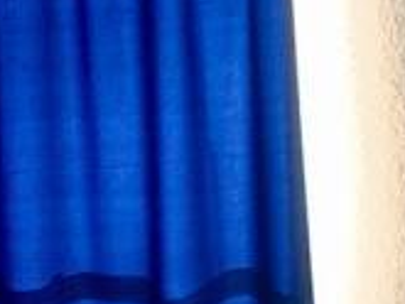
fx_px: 2107
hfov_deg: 10.9
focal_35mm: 180
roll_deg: +2.9
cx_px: 2
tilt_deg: -6.5
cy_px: 331
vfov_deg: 8.2
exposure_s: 1/40
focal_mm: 4.15
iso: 32
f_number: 2.2
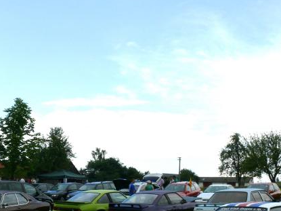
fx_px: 479
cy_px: 162
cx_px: 94
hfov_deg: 32.4
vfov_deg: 24.5
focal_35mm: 59
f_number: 8
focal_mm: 7.4
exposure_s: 1/400
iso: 100
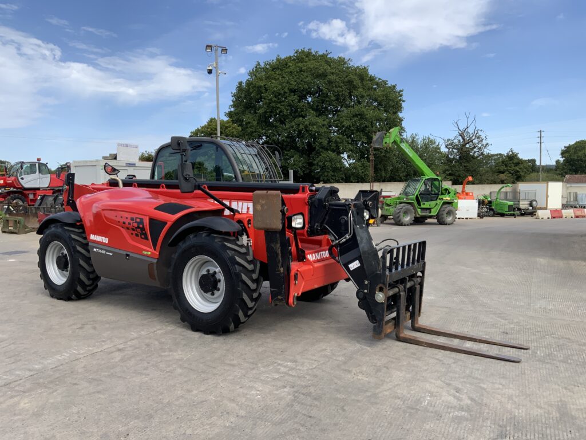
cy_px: 220
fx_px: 491
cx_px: 293
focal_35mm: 29
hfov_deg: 61.7
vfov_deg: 48.2
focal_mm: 3
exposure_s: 1/1250
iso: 16
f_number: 1.8
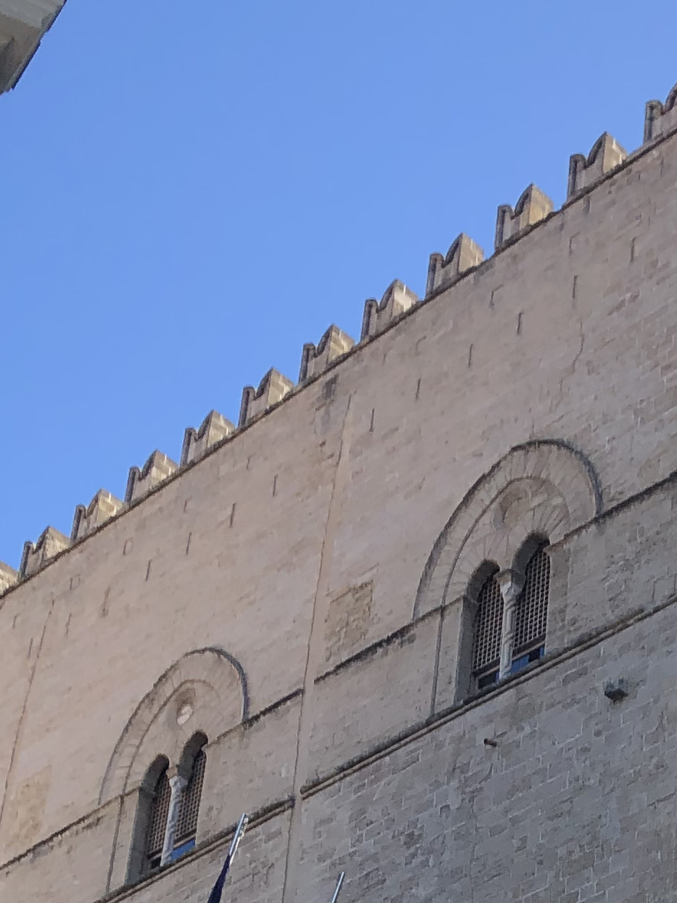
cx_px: 929
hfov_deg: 15.5
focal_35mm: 90
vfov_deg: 19.5
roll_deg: +0.7
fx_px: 2347
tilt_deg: +24.2
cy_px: 1280
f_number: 1.8
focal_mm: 4
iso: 20
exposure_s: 1/979
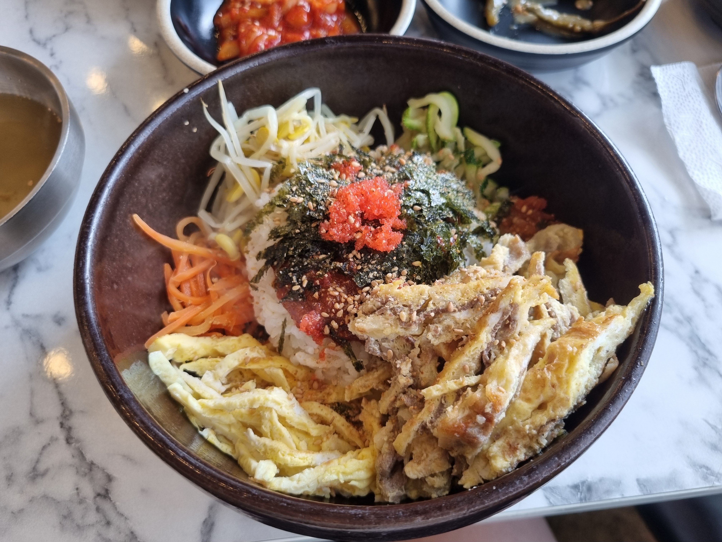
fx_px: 542
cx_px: 361
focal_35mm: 26
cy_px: 271
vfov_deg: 53.1
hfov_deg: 67.3
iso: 80
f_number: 1.8
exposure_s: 1/120
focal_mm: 5.4
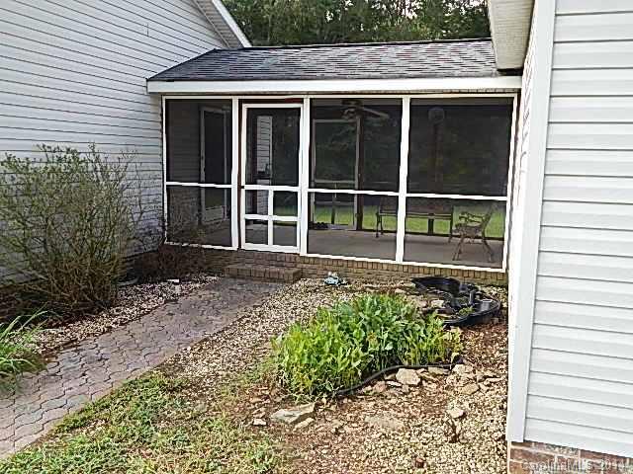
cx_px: 316
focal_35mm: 31
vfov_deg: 45.4
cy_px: 237
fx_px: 567
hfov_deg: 58.4
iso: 125
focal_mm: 5.6
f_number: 3.2
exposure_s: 1/250
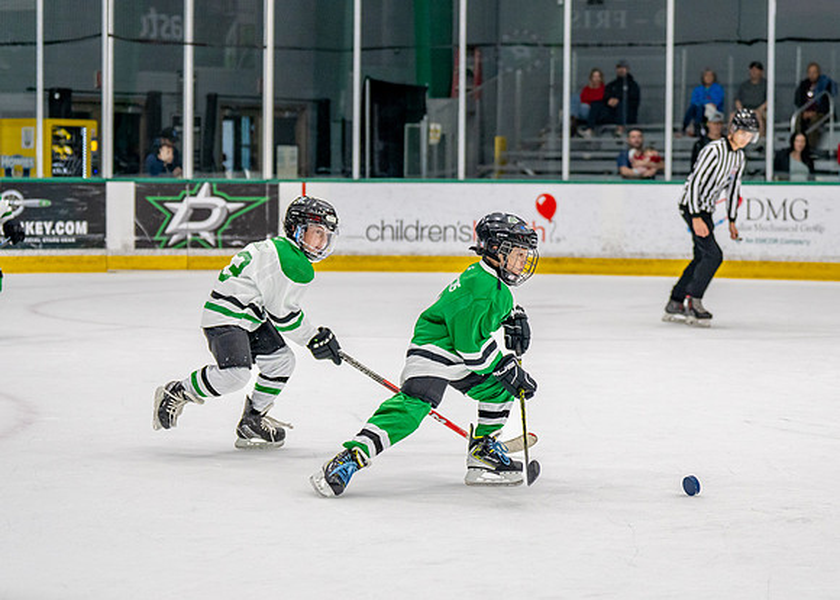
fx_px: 2570
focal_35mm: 108
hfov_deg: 18.5
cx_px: 500
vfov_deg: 13.3
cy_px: 329
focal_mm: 70
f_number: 2.8
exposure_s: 1/1250
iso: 1000
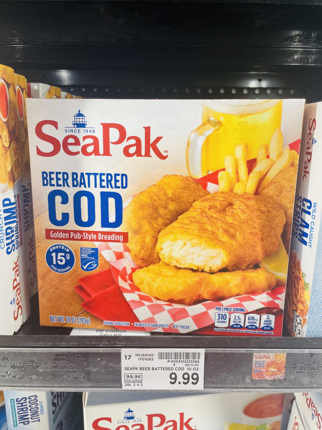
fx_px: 322
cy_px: 215
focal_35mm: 26
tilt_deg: -15.1
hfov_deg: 53.1
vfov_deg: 67.3
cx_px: 161
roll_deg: -0.6
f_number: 1.6
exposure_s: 1/61
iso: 50
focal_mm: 4.2
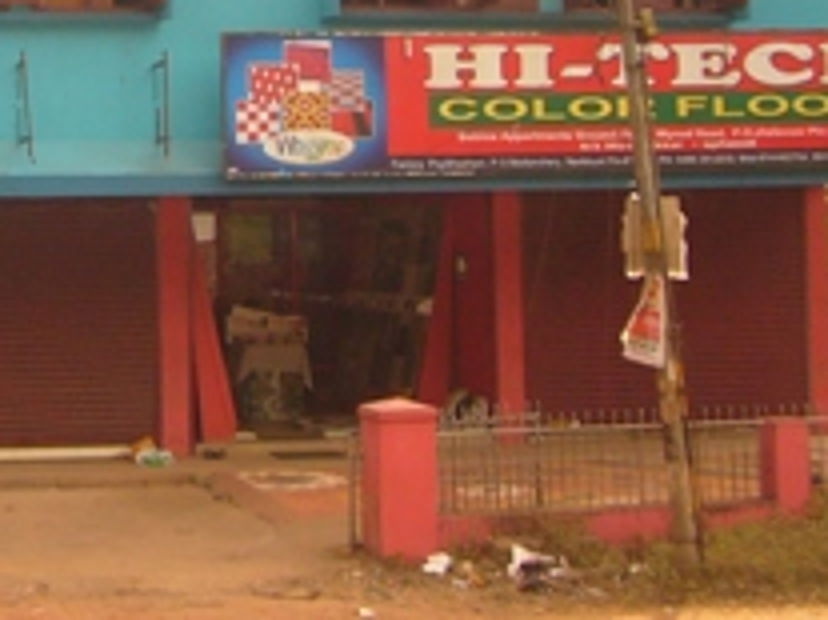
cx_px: -28
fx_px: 2367
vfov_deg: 14.6
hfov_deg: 19.2
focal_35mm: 99
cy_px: -68
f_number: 2.8
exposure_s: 1/400
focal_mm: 4.7
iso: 80
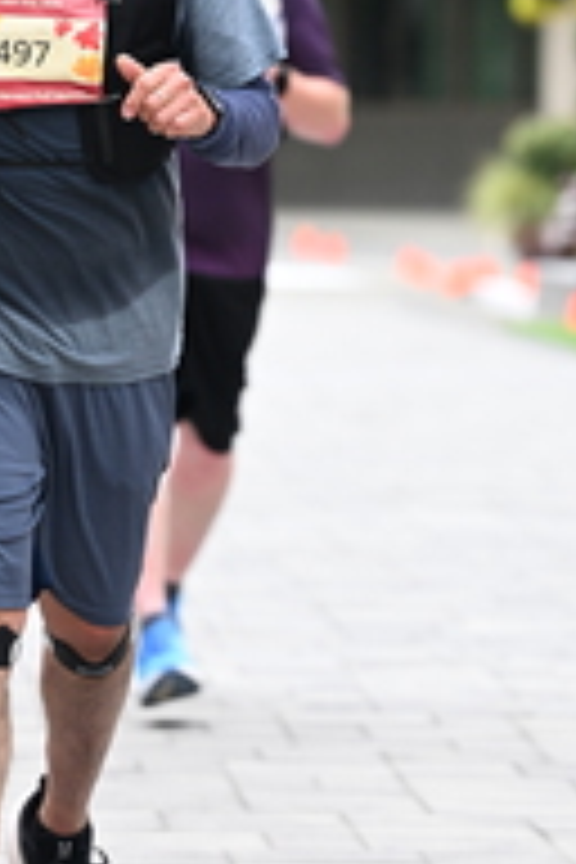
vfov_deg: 6.2
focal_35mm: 329
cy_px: -36
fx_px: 7895
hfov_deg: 4.2
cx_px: 277
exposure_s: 1/1600
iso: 640
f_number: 2.8
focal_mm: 115
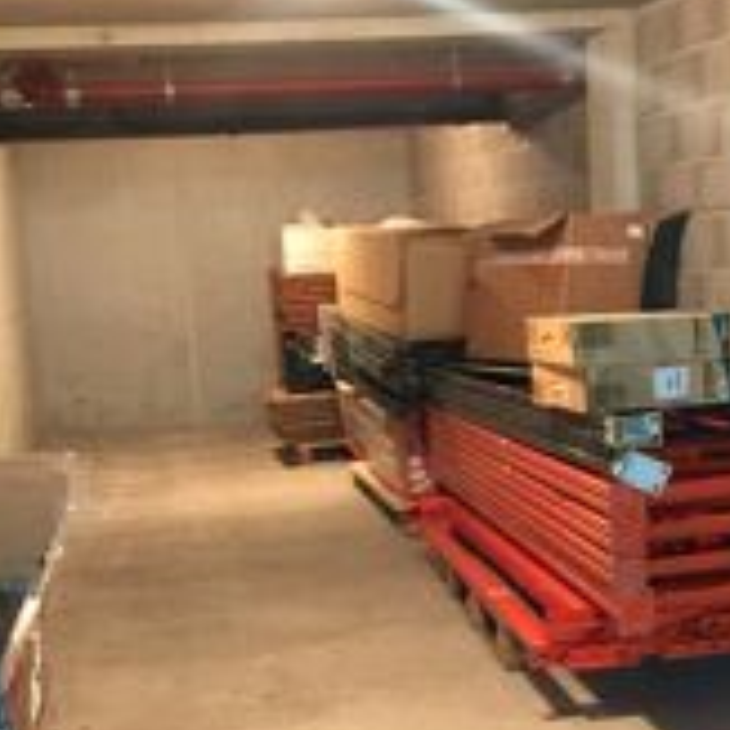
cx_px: 425
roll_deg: +3.3
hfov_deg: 25.7
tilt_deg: -9.8
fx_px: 1599
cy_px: 535
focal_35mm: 67
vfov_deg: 25.5
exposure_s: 1/8
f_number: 2.2
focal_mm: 4.15
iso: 160
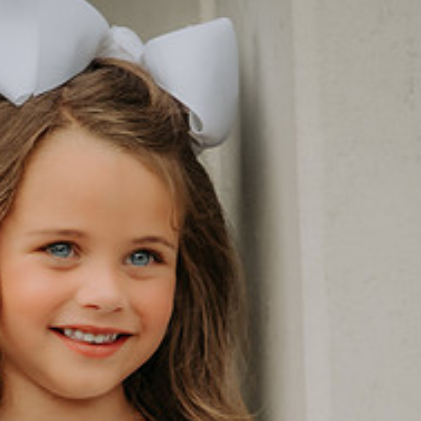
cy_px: 479
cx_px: 109
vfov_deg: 2.9
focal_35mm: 608
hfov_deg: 2.9
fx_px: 8366
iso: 200
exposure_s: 1/320
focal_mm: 200
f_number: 2.8
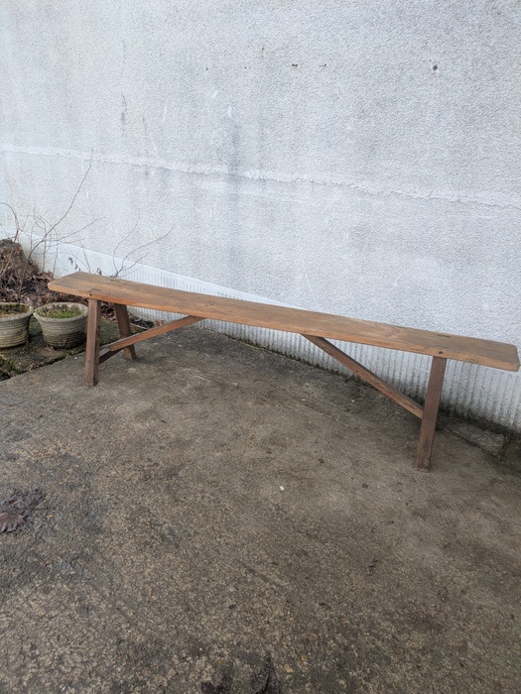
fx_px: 502
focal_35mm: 25
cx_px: 260
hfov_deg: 54.9
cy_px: 347
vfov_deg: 69.4
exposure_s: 1/312
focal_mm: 5.43
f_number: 1.89
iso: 50
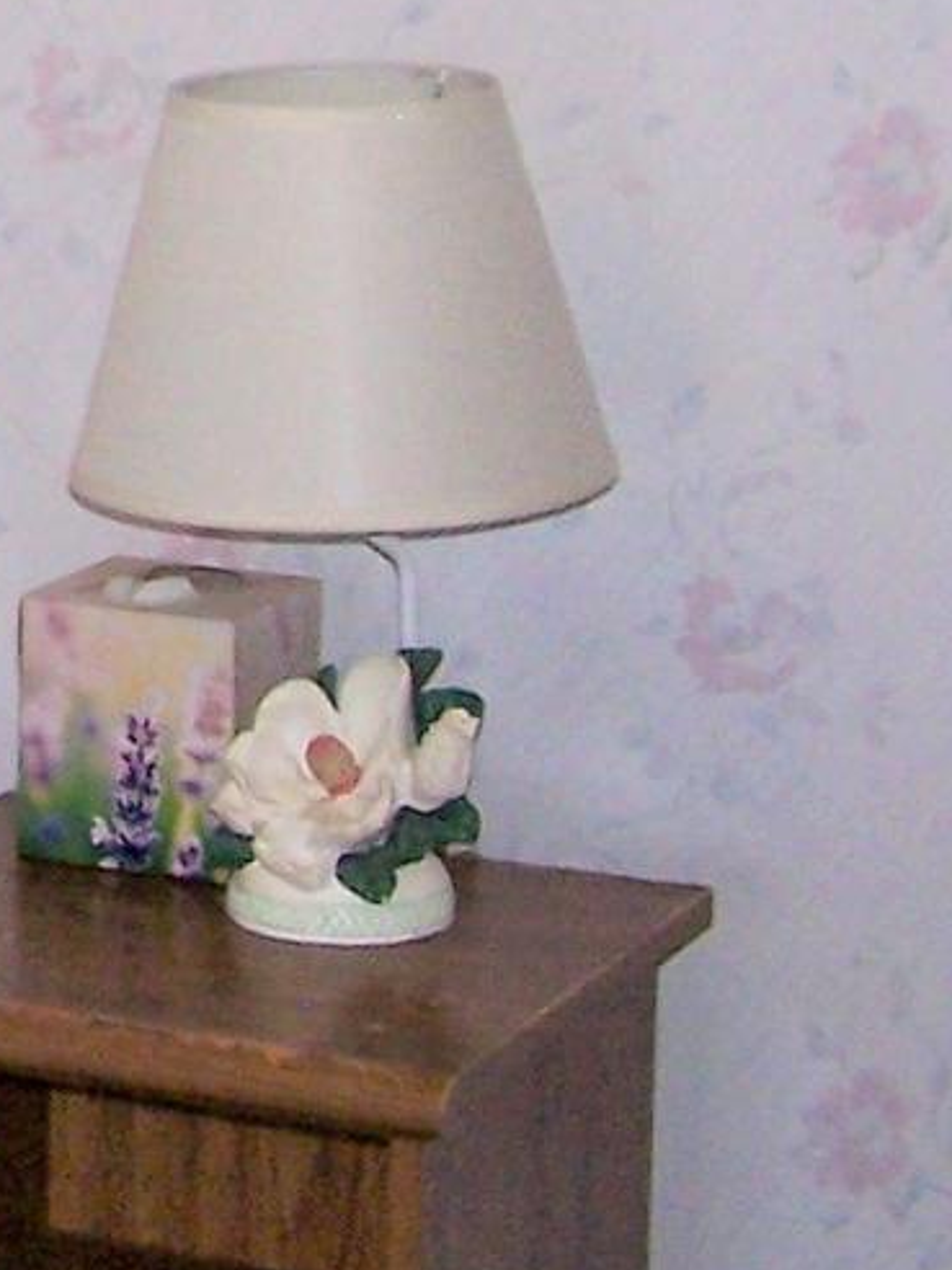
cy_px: -150
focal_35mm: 158
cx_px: -613
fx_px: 5794
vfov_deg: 12.3
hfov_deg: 9.1
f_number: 2.8
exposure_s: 1/60
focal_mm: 6.3
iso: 140
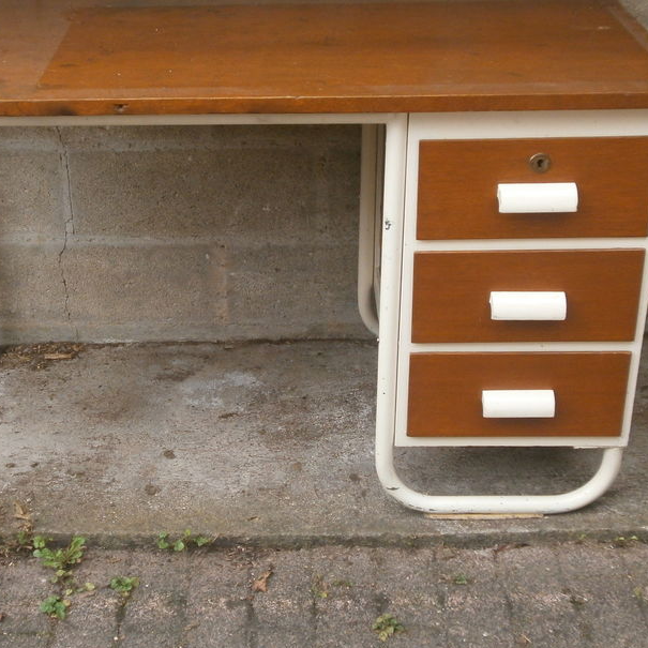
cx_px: 246
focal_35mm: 57
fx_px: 1207
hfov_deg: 29.9
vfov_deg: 30.0
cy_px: 299
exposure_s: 1/250
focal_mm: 6.9
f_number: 3.4
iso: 200
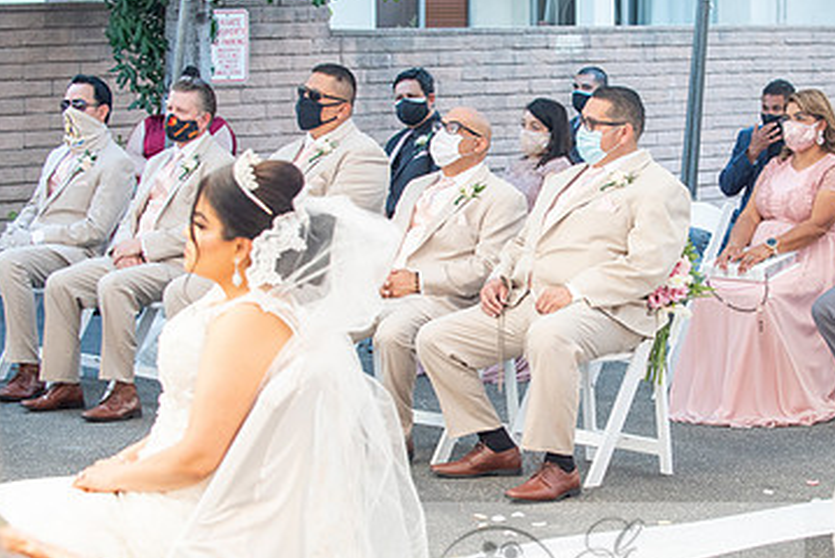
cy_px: 338
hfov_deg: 18.0
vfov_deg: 12.1
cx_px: 612
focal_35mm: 113
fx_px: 2623
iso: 640
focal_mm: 70
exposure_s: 1/160
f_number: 5
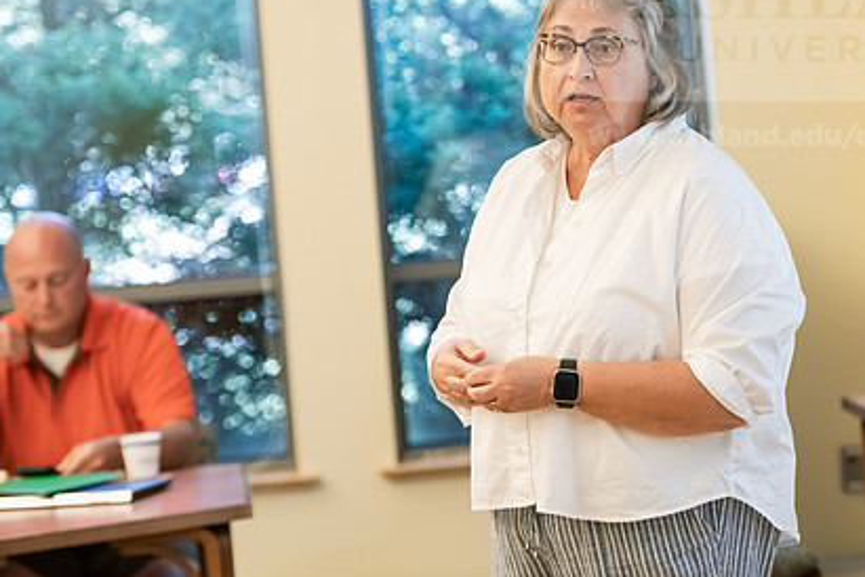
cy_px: 180
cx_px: 492
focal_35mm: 141
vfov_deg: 9.7
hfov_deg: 14.5
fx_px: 3388
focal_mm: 100
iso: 2000
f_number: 3.2
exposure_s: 1/200
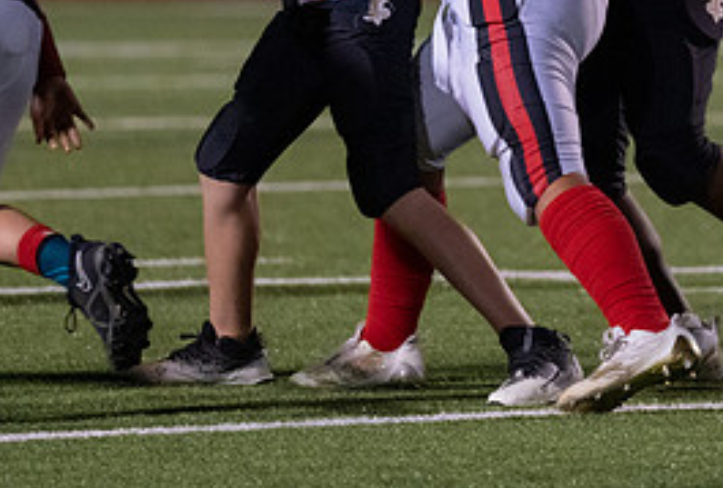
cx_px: 545
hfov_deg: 3.3
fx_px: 12723
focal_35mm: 631
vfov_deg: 2.2
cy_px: -62
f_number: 2.8
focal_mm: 200
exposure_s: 1/1250
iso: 6400
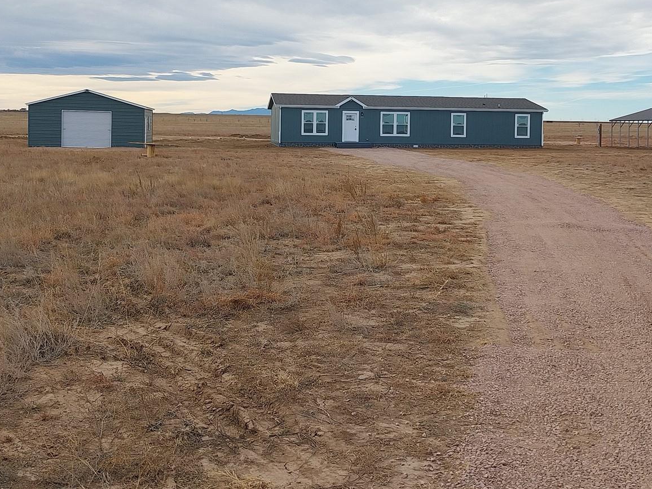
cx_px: 393
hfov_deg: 51.0
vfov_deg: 39.1
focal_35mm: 36
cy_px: 153
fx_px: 678
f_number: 1.8
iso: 20
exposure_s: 1/419
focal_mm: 4
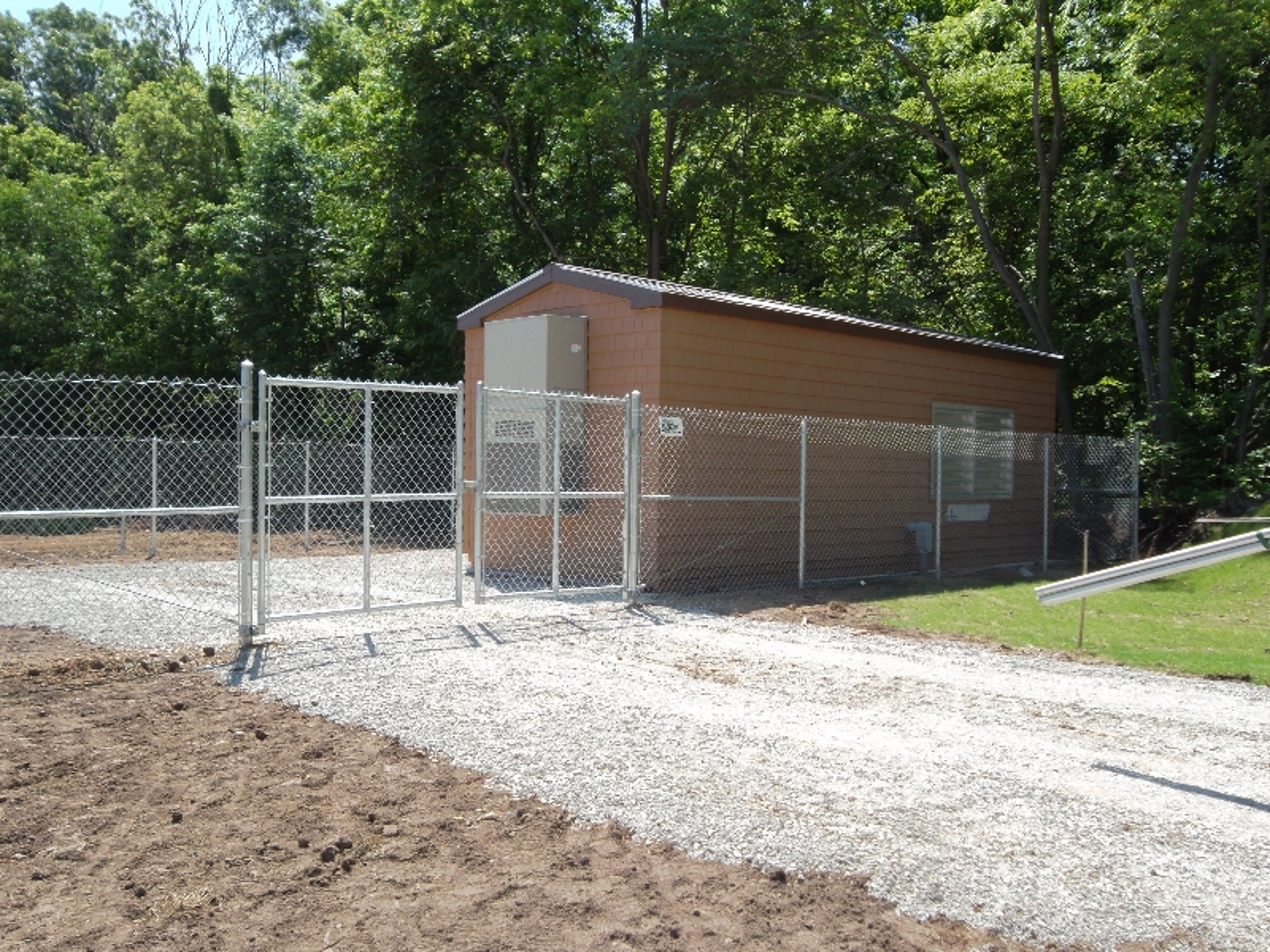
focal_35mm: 32
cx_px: 635
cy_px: 476
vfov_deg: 44.2
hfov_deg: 56.8
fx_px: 1174
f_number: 3.7
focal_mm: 5.7
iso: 80
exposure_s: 1/350
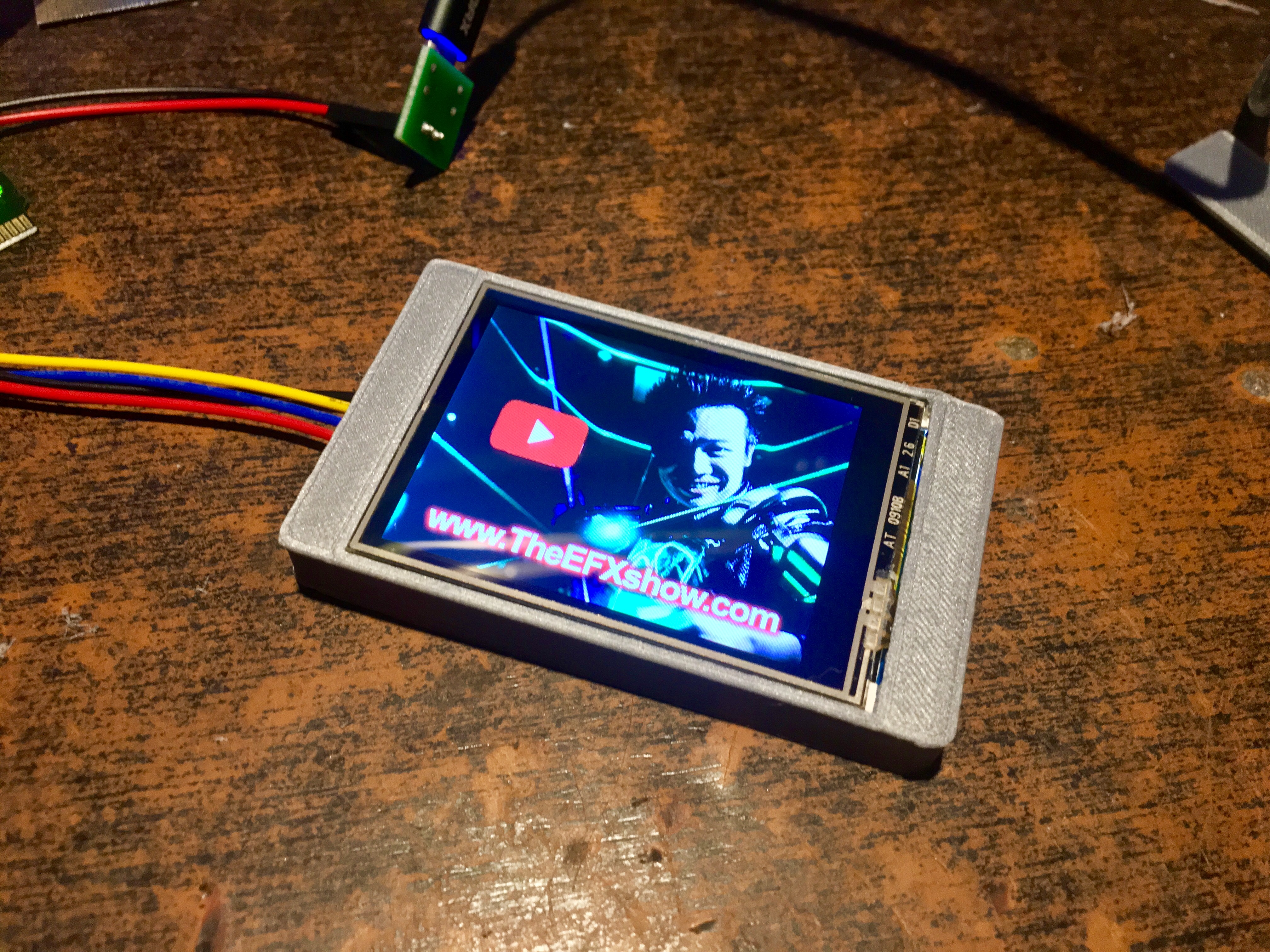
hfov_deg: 61.7
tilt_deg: -57.8
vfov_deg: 48.2
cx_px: 635
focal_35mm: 29
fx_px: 1064
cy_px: 476
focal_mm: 4.15
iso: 125
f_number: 2.2
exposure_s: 1/33
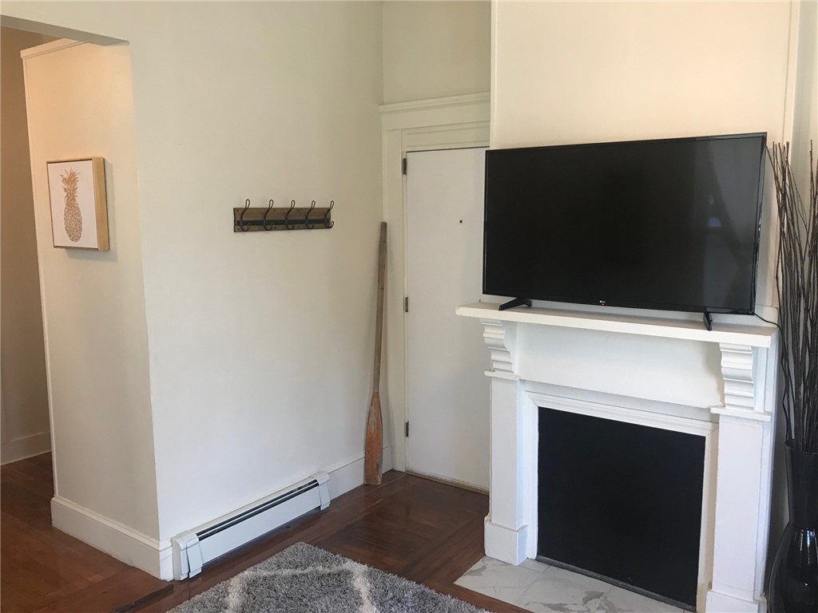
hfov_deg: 63.4
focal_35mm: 28
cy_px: 306
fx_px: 662
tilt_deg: -6.1
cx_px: 409
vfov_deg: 49.7
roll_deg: +0.2
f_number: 1.8
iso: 25
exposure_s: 1/30
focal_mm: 3.99
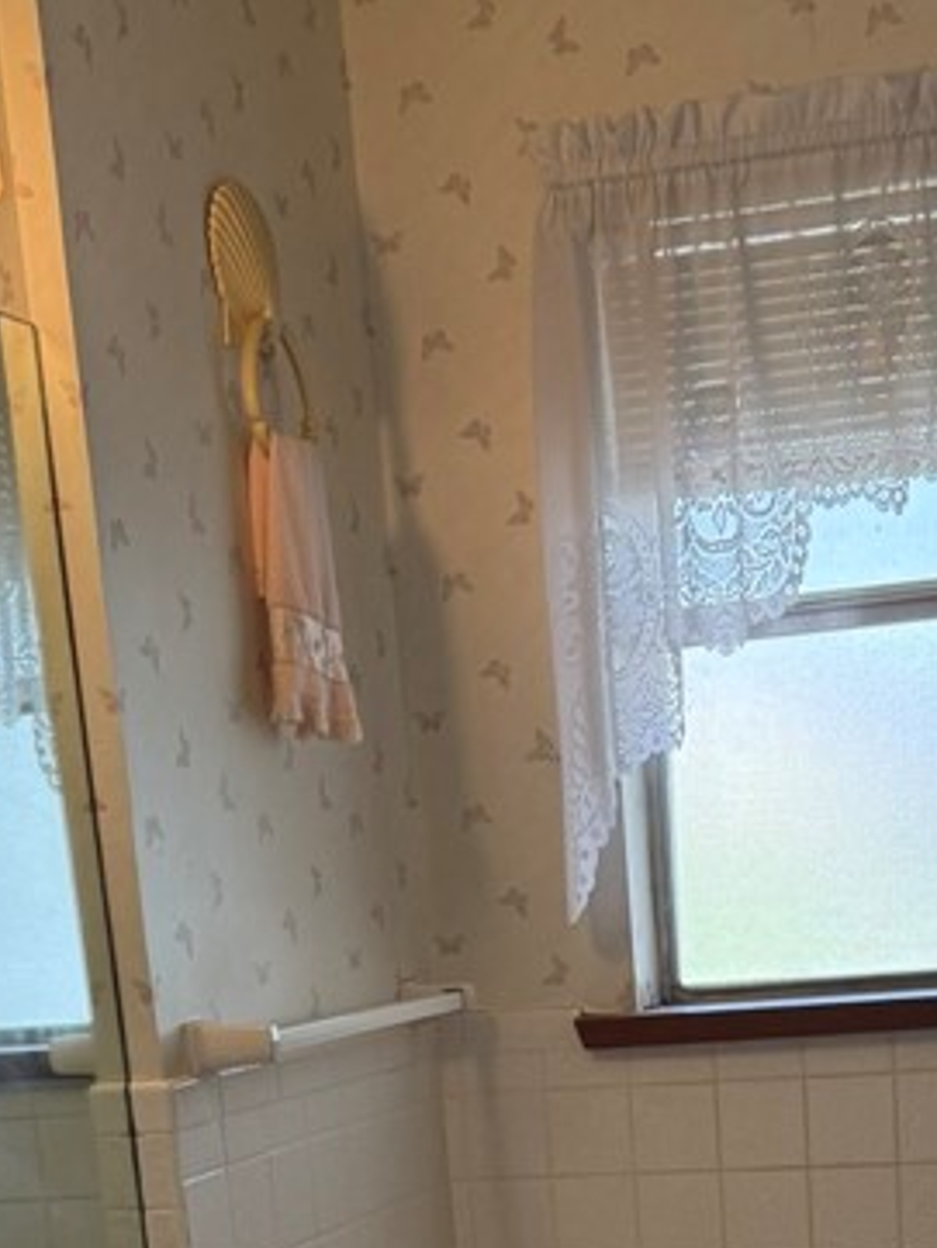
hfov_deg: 21.6
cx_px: 560
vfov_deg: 26.0
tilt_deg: -12.5
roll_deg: +4.5
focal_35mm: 68
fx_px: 2453
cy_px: 1431
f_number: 1.78
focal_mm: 6.76
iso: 200
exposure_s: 1/152
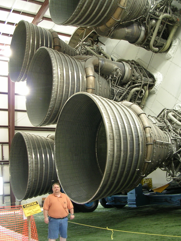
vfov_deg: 46.8
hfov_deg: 36.0
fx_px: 279
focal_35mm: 40
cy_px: 122
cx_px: 95
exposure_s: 1/5.9
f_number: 2.8
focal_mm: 5.8
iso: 67
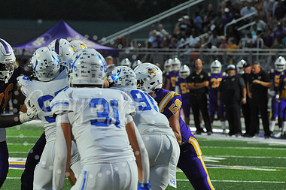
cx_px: 85
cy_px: 106
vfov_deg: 4.5
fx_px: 2422
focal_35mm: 305
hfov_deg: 6.8
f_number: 7.1
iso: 3200
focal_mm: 200
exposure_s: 1/320
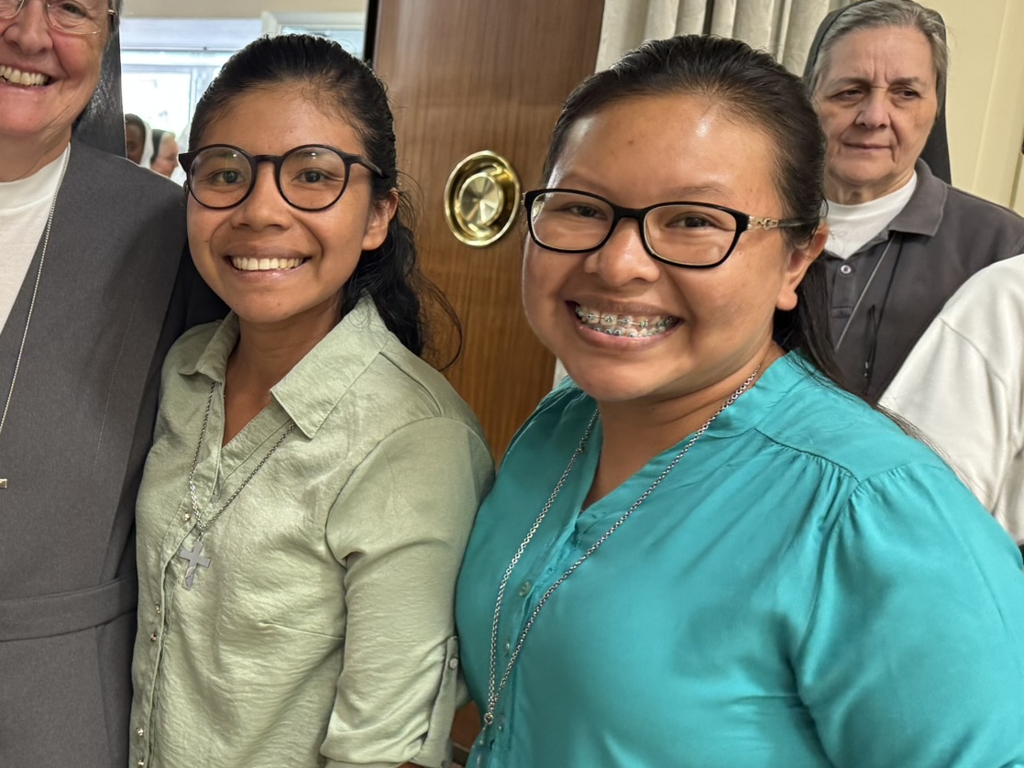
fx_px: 1302
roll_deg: -3.1
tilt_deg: -13.5
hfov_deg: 40.1
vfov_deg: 32.8
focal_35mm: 44
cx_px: 127
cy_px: 464
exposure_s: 1/50
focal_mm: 6.76
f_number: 1.78
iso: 250
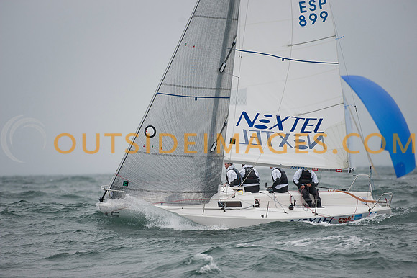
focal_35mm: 360
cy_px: 139
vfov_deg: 3.8
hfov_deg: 5.7
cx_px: 208
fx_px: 4167
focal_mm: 360
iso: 500
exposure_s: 1/1250
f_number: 4
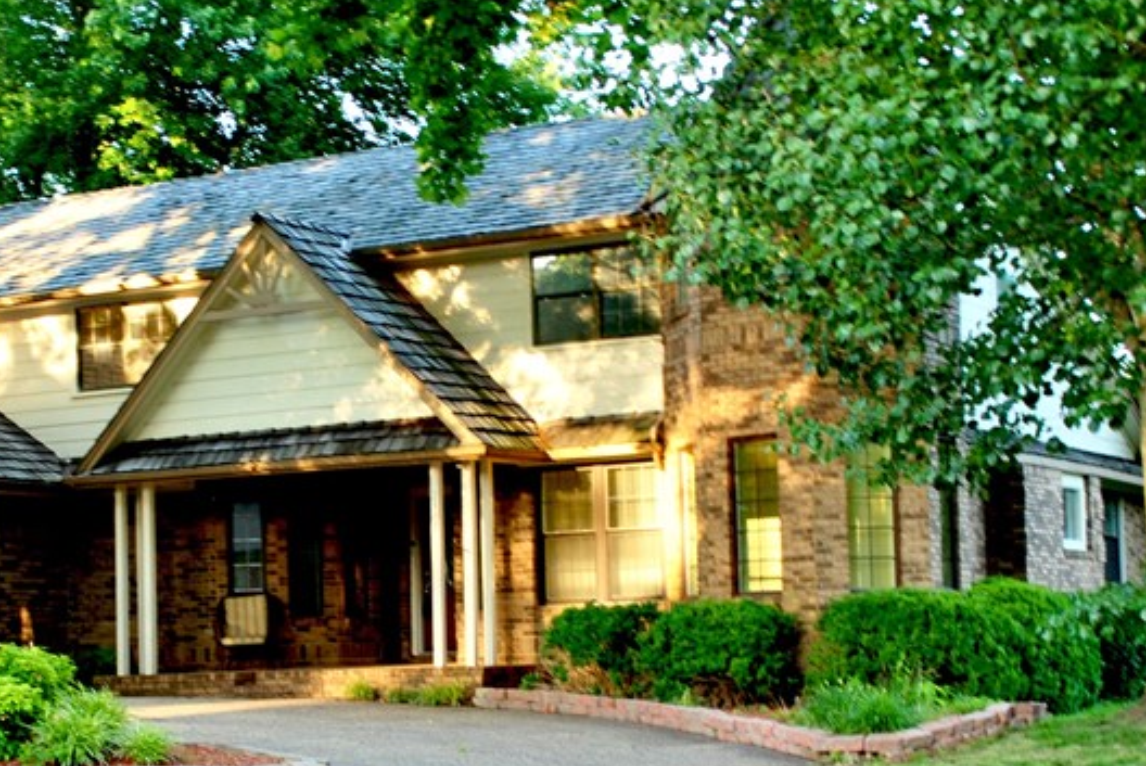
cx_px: 314
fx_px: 2549
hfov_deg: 25.1
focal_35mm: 80
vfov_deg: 17.0
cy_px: 527
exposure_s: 1/8
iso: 100
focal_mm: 26
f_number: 7.1
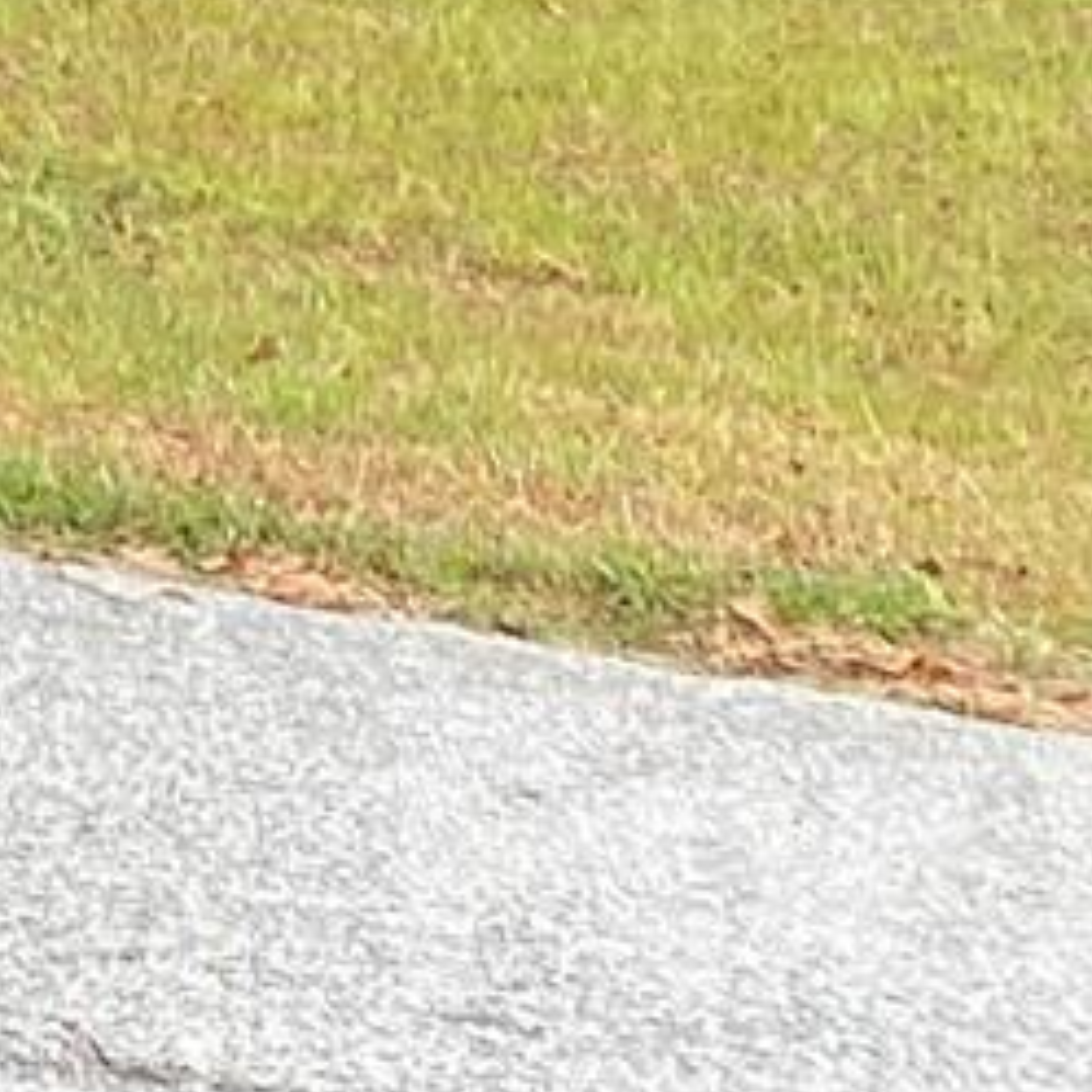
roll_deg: +0.7
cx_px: -2693
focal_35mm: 189
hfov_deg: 7.5
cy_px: -1816
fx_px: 6745
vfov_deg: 8.3
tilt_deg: +5.2
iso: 32
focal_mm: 4.25
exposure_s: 1/283
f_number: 1.8
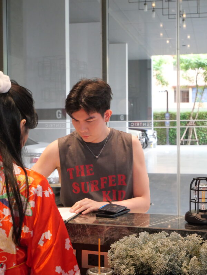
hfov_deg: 22.9
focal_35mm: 64
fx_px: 510
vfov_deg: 30.3
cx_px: 104
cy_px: 138
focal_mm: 32
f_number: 5.6
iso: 3200
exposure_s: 1/60
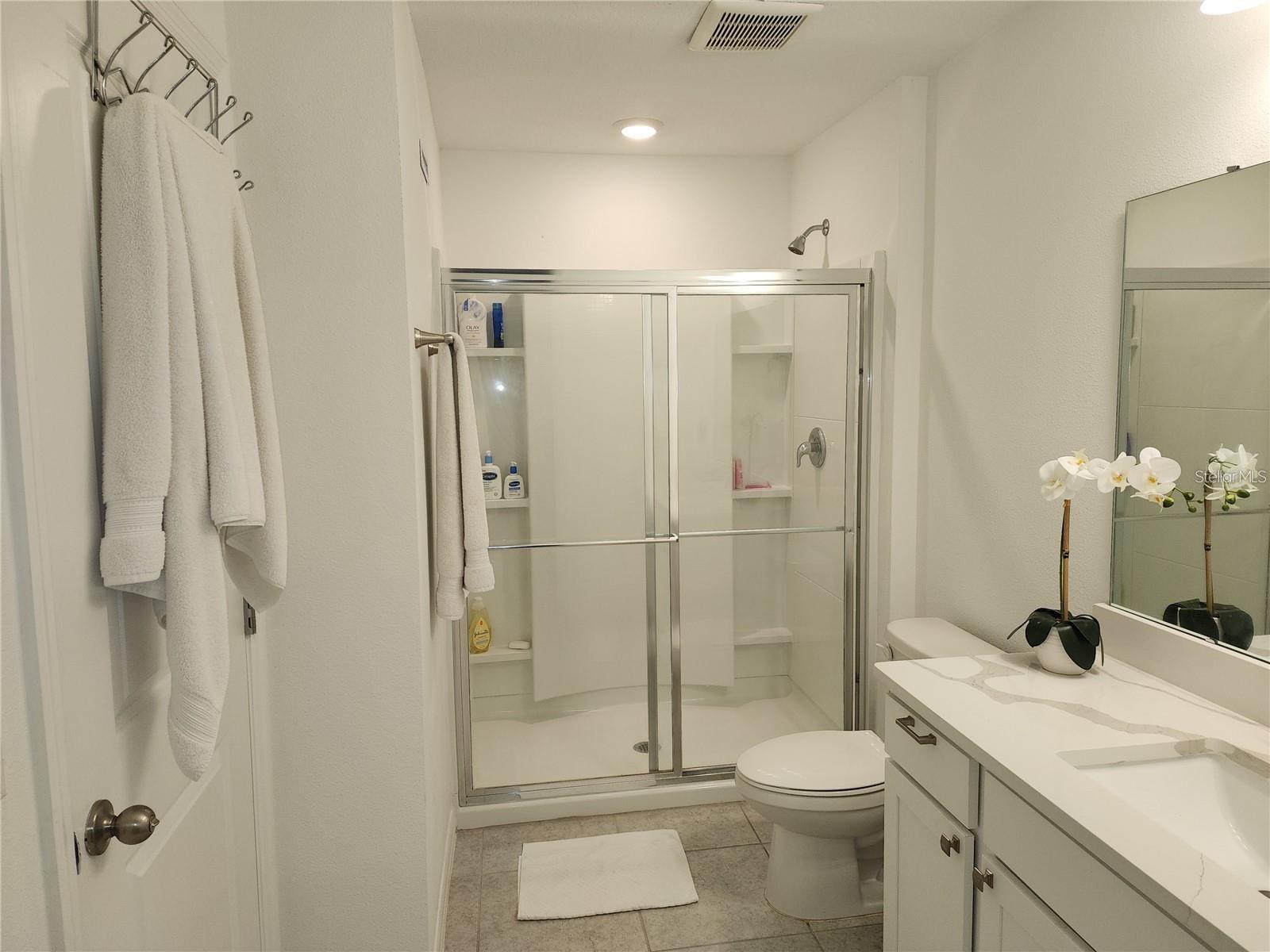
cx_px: 635
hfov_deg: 73.9
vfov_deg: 58.9
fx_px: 844
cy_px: 476
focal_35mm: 23
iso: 40
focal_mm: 6.4
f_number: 1.8
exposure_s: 1/60
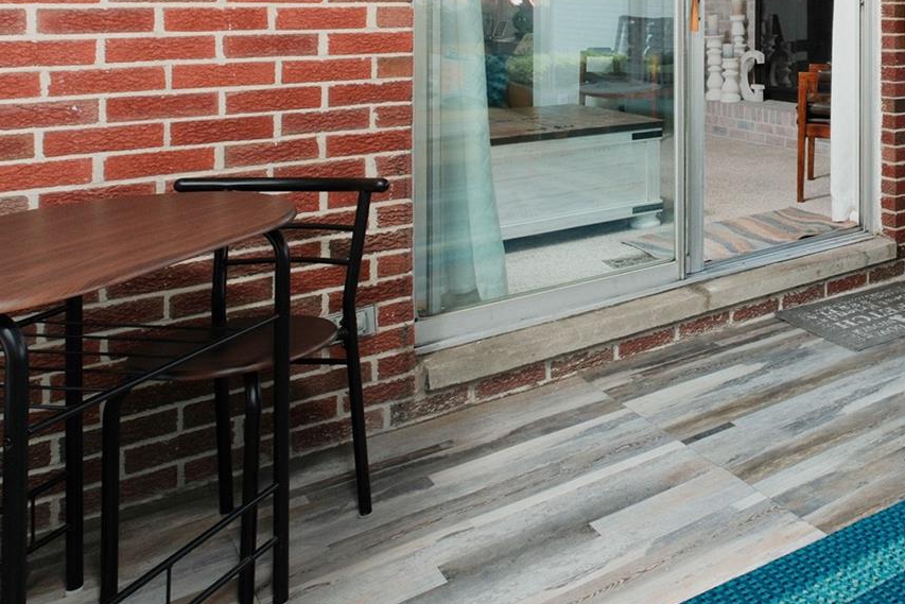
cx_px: 882
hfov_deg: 45.7
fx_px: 905
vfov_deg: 34.0
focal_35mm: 36
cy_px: 15
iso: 800
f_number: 8
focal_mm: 10
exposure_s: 1/250
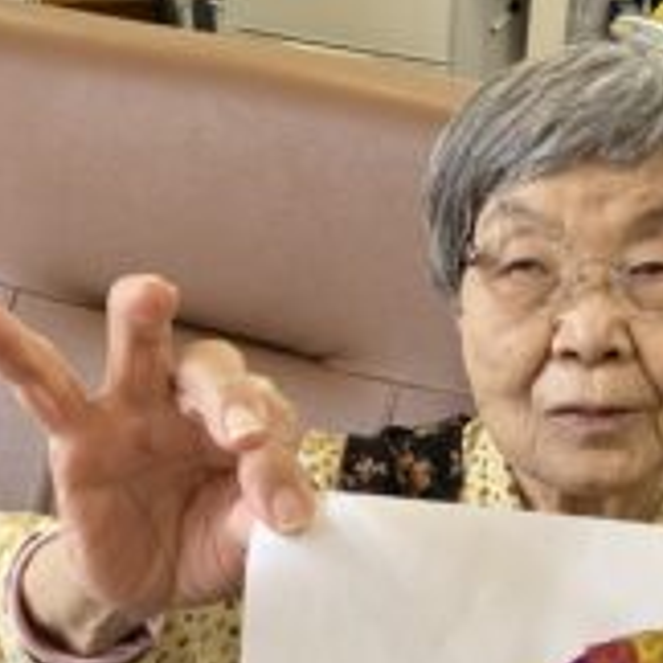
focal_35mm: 61
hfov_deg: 26.8
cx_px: 643
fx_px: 1322
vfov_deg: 27.1
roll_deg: -6.8
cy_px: 606
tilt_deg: -25.2
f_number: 1.8
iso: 160
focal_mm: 3.99
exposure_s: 1/60
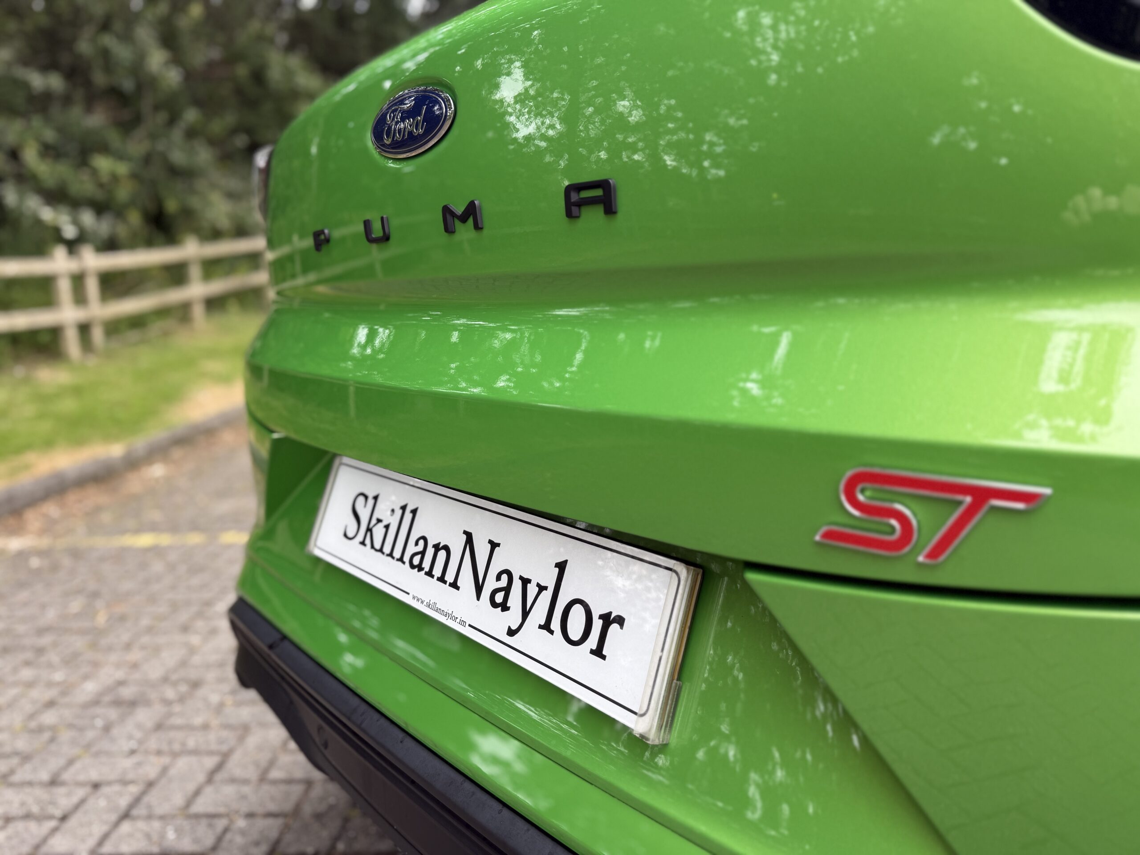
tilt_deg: -10.3
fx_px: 790
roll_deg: +0.7
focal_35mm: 24
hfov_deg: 71.6
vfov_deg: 56.8
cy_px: 428
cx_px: 570
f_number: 1.78
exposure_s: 1/323
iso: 80
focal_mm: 6.76
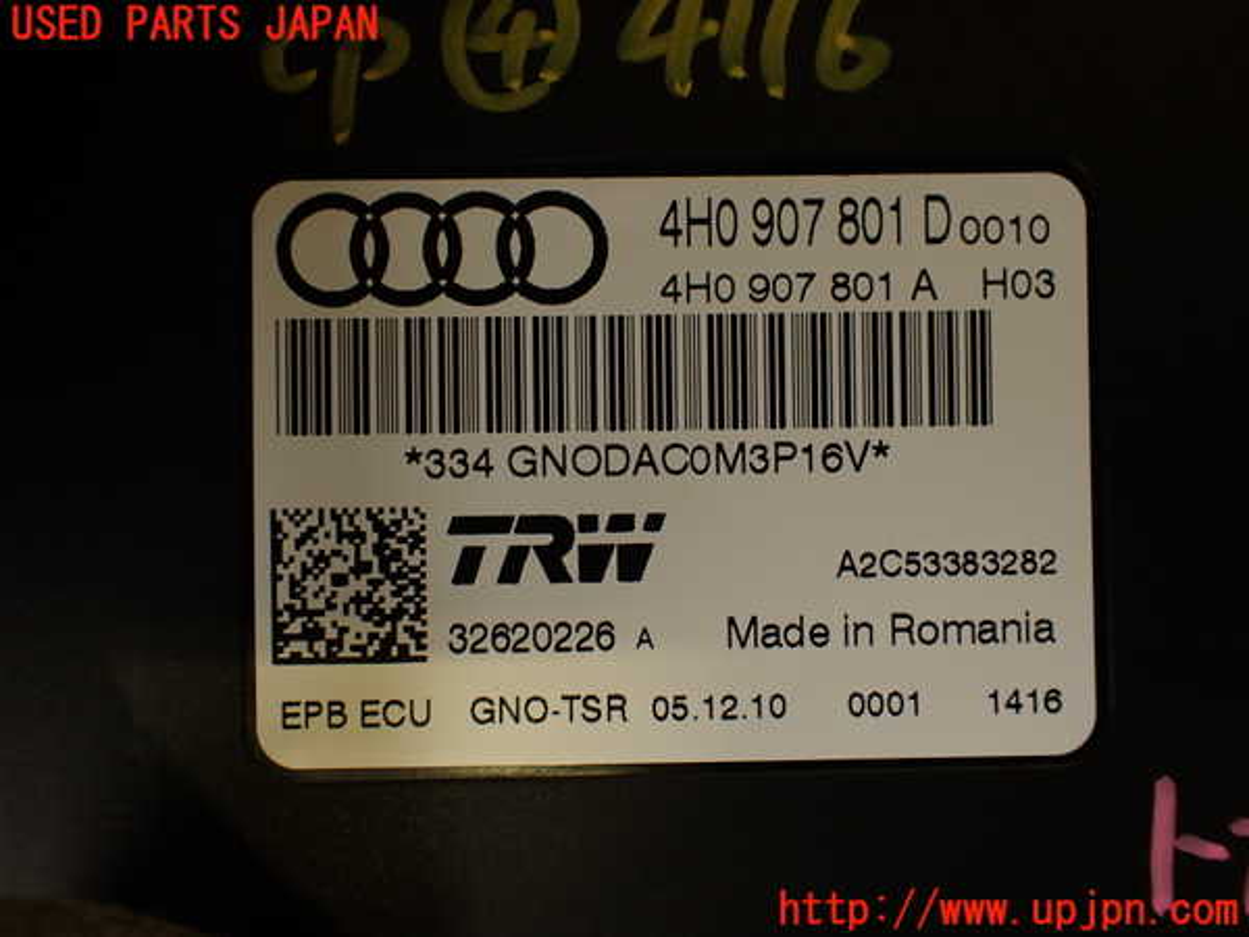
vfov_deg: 44.2
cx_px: 624
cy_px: 468
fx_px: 1155
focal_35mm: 32
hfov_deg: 56.8
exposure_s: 1/80
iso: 100
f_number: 2.4
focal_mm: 5.79
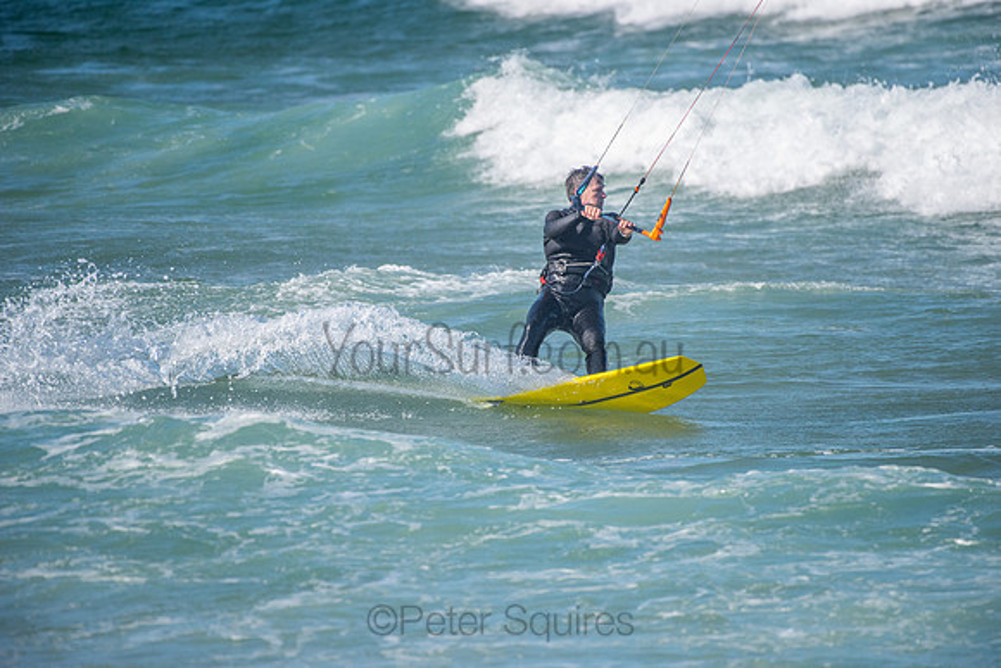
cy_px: 334
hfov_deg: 4.1
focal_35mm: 500
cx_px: 500
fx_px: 13905
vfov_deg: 2.8
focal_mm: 500
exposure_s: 1/4000
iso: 500
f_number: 5.6
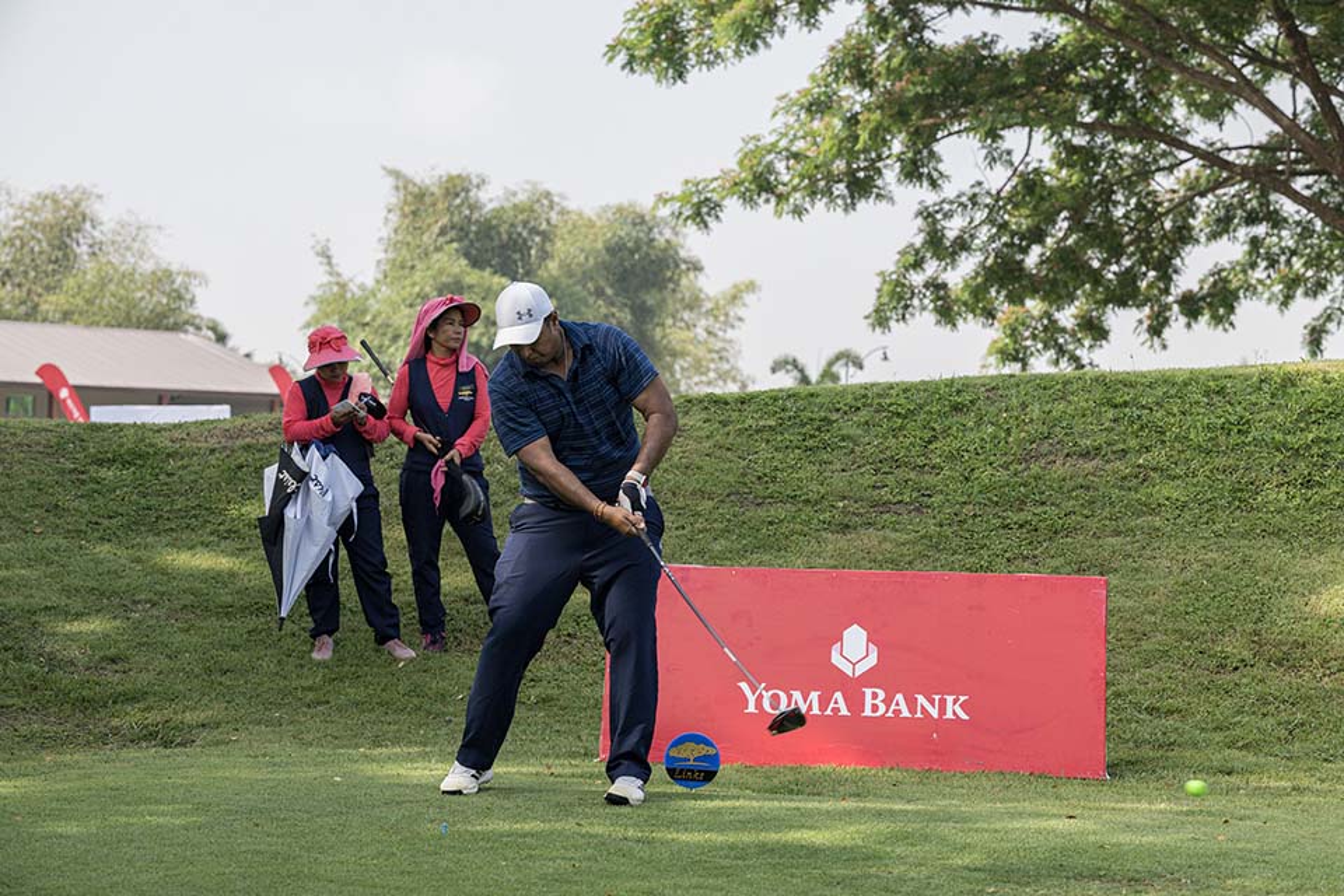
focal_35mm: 86
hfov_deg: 23.6
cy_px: 448
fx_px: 3210
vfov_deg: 15.9
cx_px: 672
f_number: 5
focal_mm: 86
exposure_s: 1/2500
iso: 1600
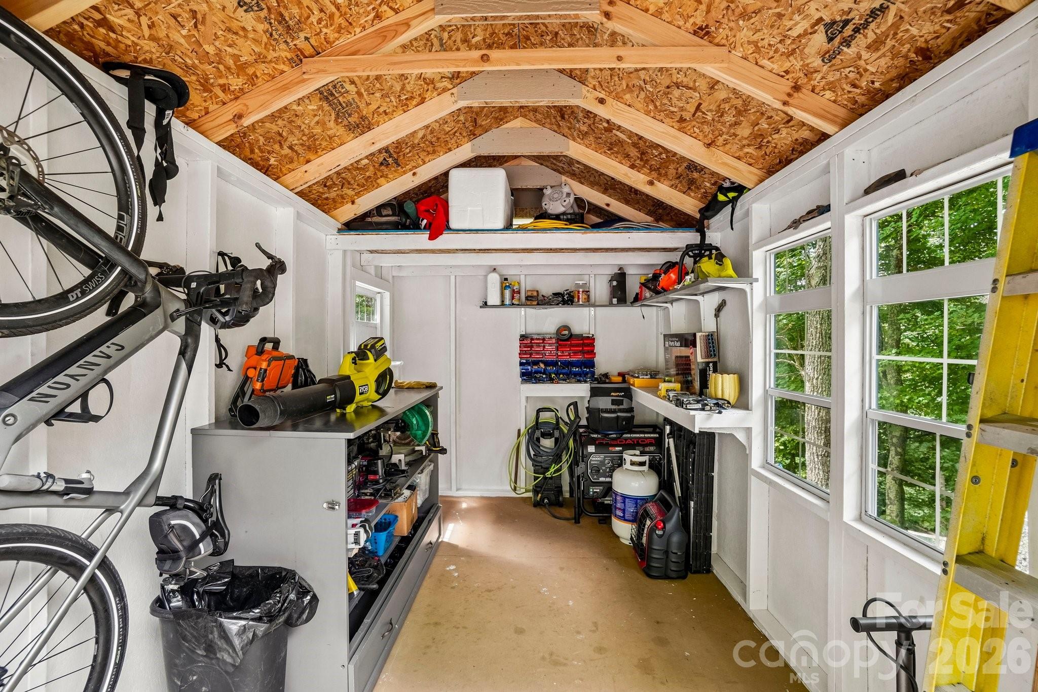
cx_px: 519
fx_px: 432
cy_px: 346
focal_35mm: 15
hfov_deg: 100.4
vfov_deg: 77.3
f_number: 8
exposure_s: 1/10
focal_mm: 10
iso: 400
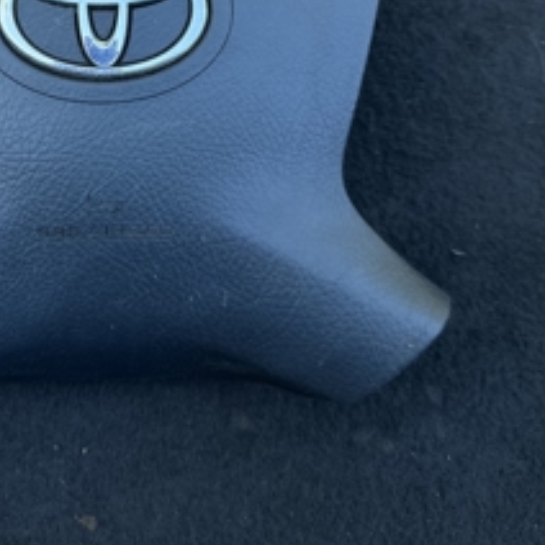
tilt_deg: -71.8
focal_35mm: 48
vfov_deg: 33.7
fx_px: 855
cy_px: 69
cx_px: 130
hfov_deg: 34.5
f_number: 1.78
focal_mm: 6.86
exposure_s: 1/218
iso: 64
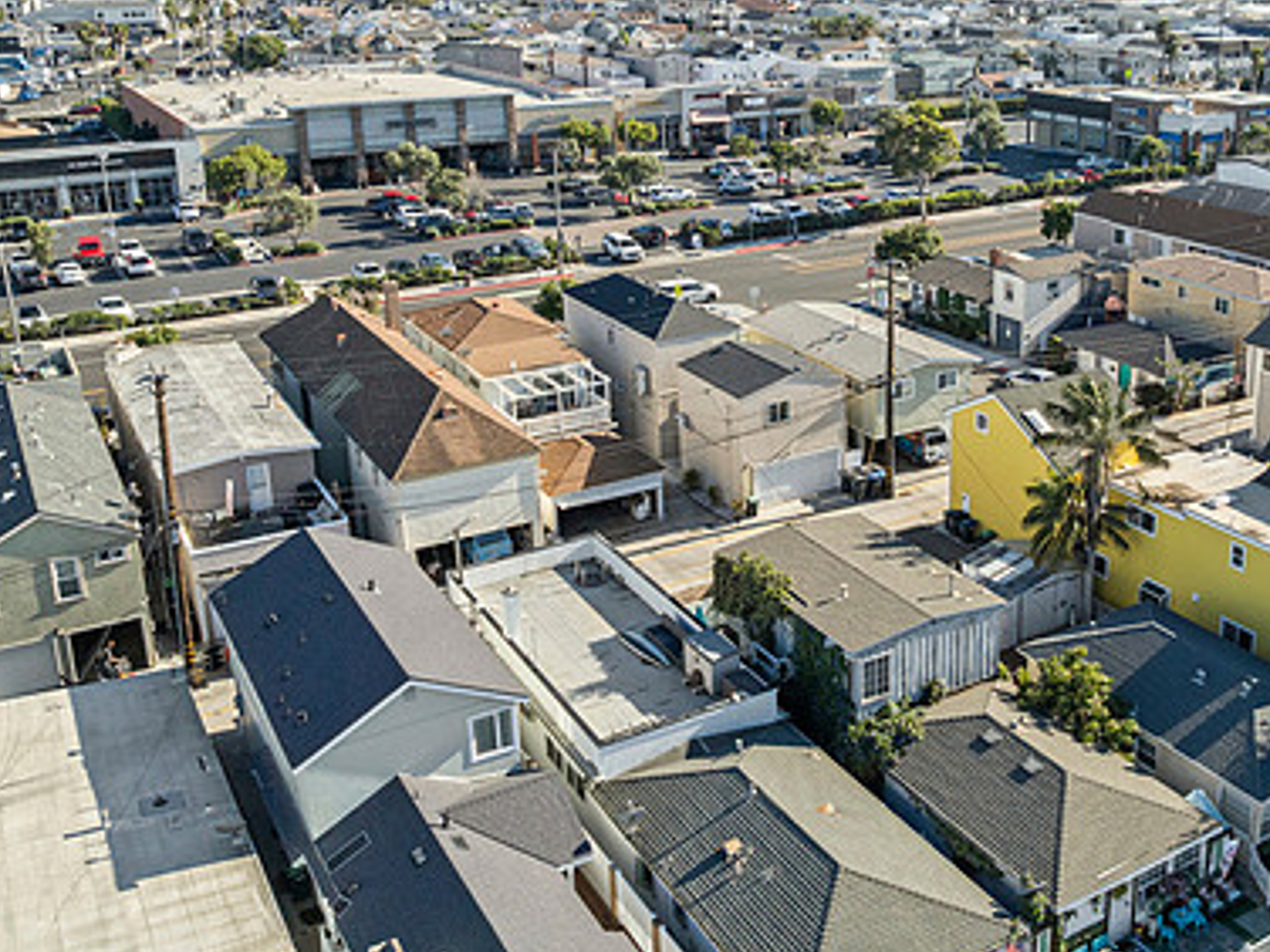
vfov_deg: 38.4
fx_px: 1357
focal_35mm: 37
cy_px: 348
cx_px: 878
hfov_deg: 49.0
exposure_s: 1/320
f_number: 2.8
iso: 180
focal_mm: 12.3
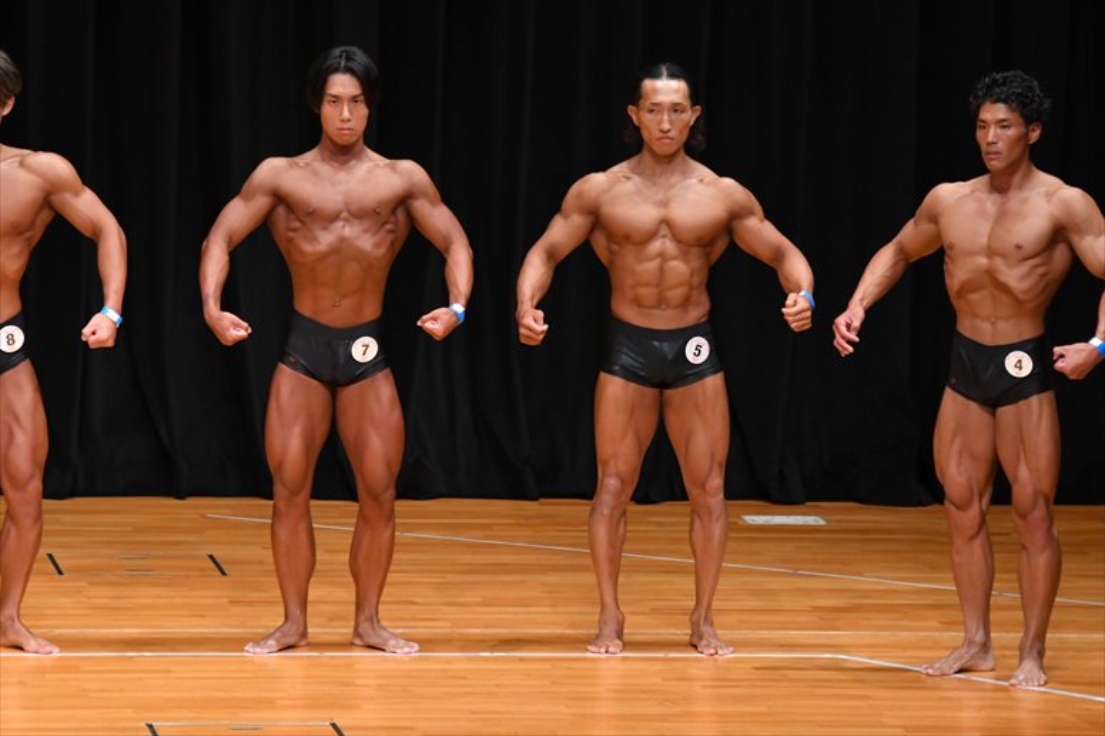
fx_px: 8284
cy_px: 368
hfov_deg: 7.6
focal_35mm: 270
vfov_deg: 5.1
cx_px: 552
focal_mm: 180
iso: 4000
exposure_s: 1/400
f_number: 5.6
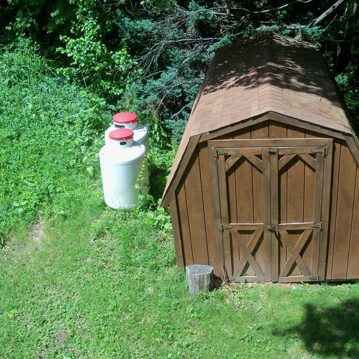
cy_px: 179
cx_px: 237
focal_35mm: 42
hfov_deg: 39.6
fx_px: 493
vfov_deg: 40.0
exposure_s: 1/400
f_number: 3.5
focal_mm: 6.2
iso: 80
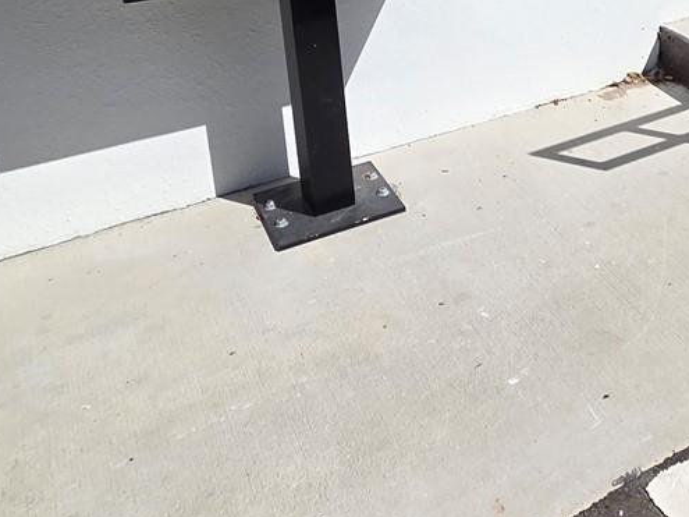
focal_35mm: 42
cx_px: 784
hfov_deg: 36.7
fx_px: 836
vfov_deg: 30.6
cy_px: -57
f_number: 2.2
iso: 50
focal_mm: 2.2
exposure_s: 1/3956
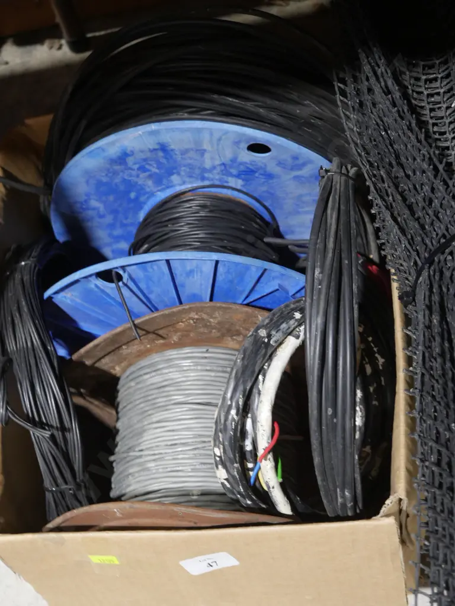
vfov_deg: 36.8
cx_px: 228
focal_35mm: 52
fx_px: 911
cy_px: 303
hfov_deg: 28.0
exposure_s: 1/60
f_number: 5.3
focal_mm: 26
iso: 1250
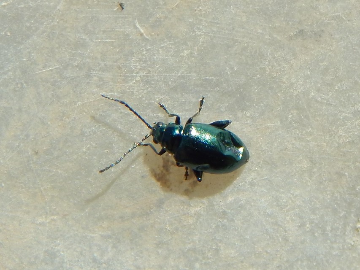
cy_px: 135
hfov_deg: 18.9
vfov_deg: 14.2
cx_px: 180
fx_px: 1082
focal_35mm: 104
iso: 125
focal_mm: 18.7
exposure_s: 1/1000
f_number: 4.5
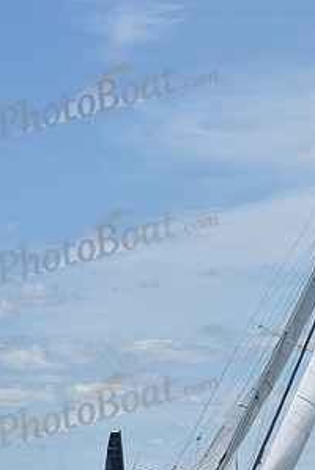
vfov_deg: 10.8
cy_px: 303
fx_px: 2488
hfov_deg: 7.2
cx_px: 300
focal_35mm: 190
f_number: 11
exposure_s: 1/800
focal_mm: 98
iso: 250
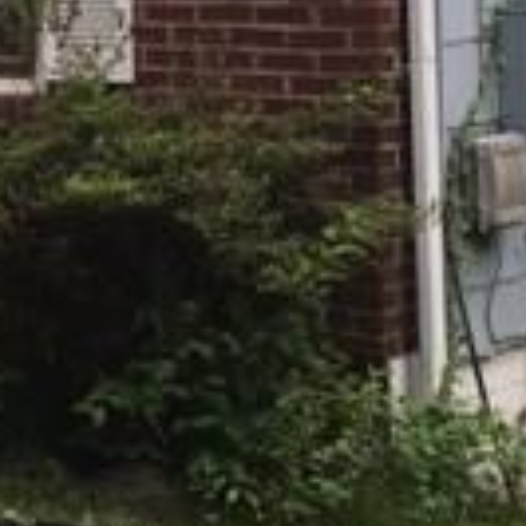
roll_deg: +1.0
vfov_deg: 14.0
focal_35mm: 123
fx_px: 2115
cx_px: -154
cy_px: 16
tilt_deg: -1.7
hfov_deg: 13.7
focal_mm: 4.15
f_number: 2.2
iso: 25
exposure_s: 1/323
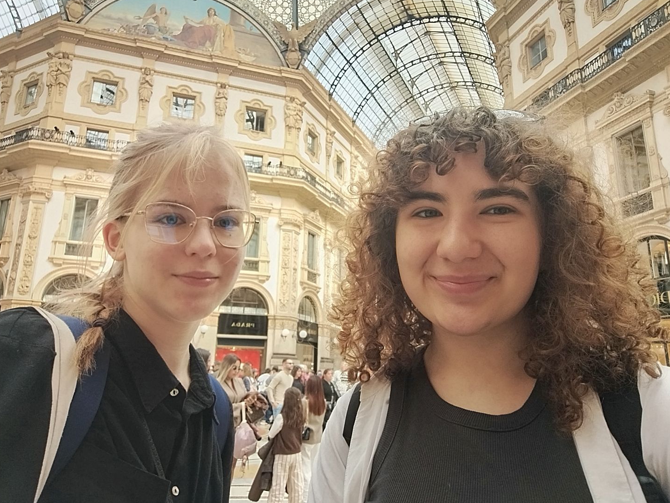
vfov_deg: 54.9
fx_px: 484
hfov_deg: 69.4
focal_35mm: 25
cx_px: 328
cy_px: 248
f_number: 2.4
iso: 64
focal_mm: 3.26
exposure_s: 1/100
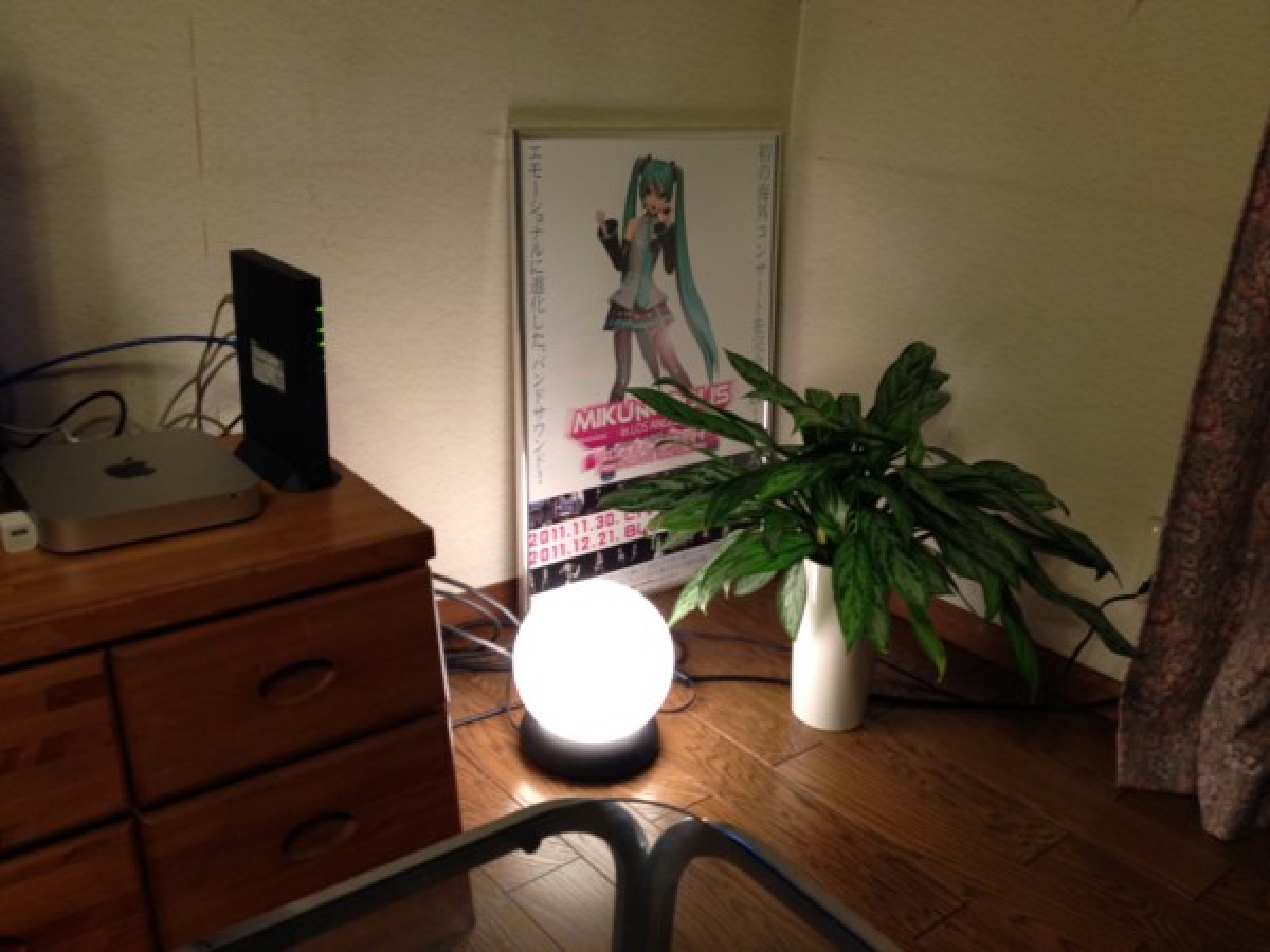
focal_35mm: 35
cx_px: 635
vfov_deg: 40.7
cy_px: 476
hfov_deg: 52.6
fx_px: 1284
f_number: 2.4
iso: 125
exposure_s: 1/20
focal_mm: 4.28
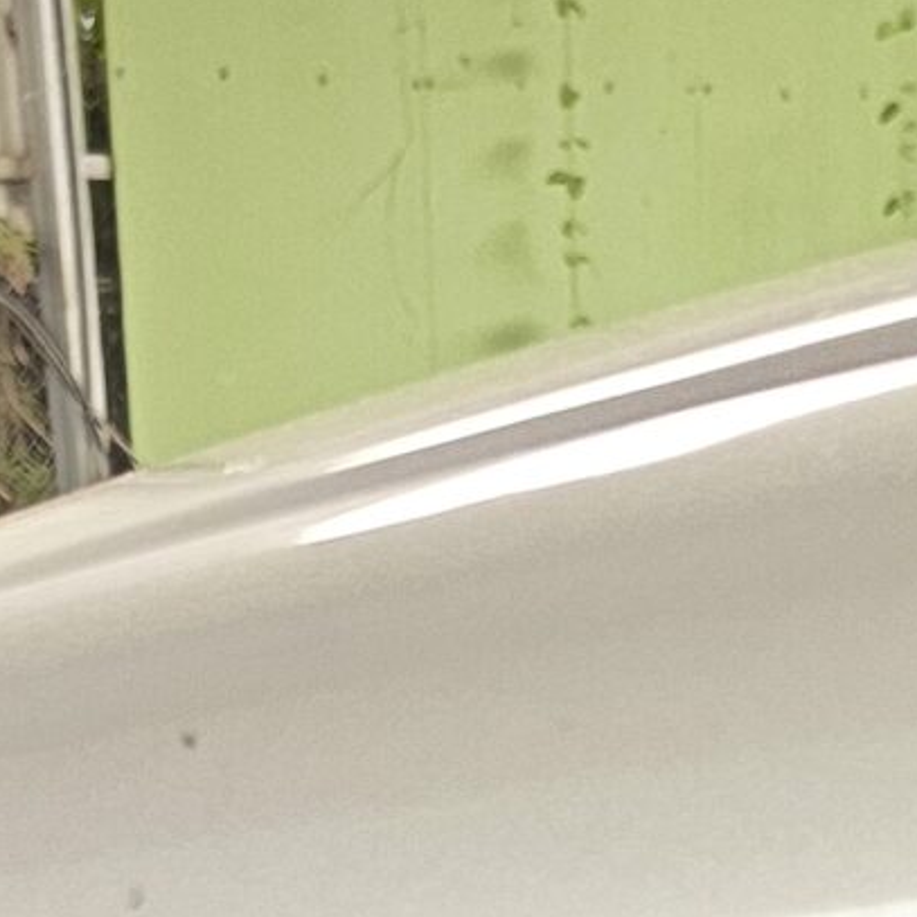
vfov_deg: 10.2
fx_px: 3836
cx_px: 279
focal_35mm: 128
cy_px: 2690
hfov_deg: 13.6
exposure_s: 1/60
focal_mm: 6.3
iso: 640
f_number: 1.7
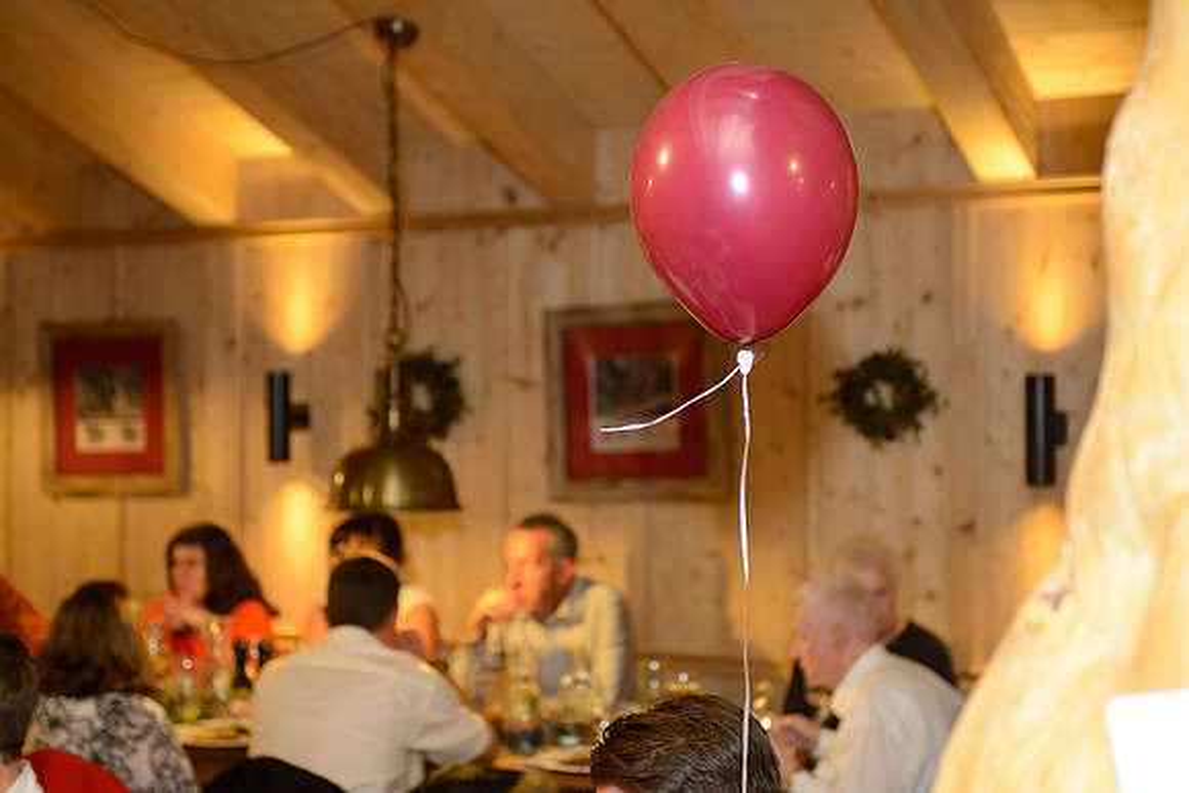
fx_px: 1982
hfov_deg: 33.4
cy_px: 396
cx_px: 594
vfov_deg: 22.6
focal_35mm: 60
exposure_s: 1/60
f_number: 3.5
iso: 1000
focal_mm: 60
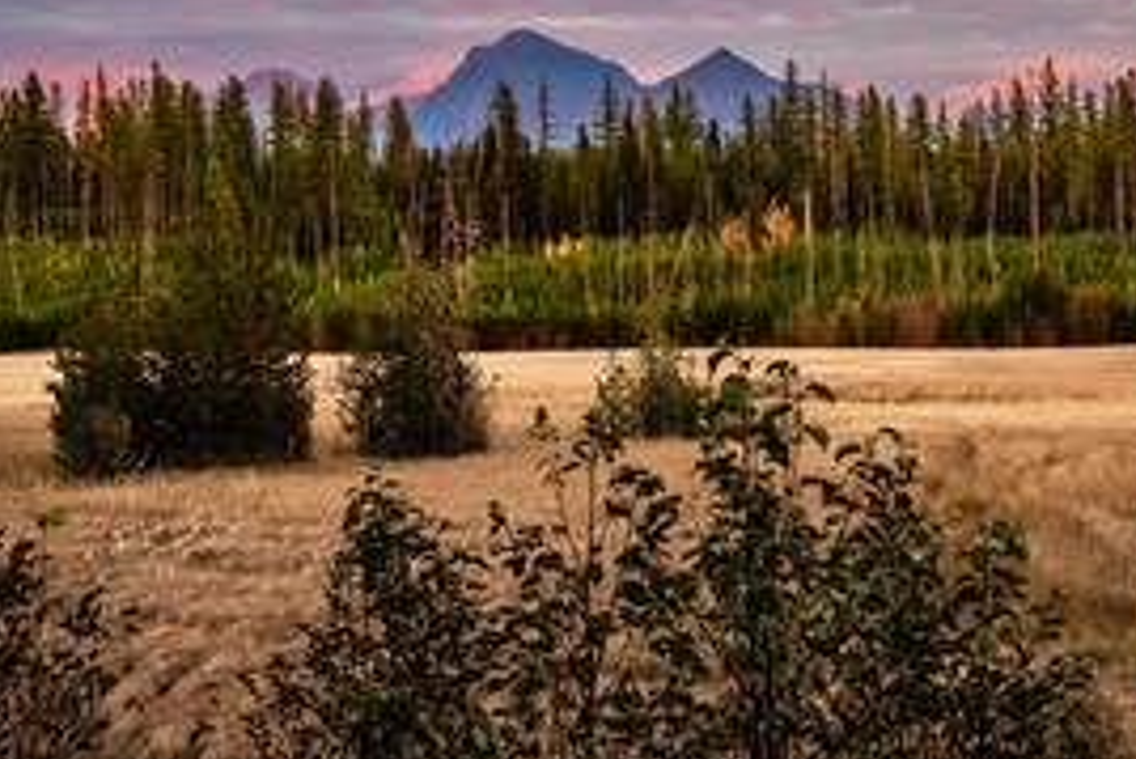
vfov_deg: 14.5
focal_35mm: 94
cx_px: 962
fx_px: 2968
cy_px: 261
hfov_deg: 21.3
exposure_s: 1/60
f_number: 4
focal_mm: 45
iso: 250
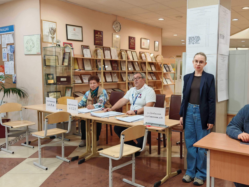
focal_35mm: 35
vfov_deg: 40.7
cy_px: 92
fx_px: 252
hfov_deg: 52.0
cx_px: 158
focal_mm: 6.67
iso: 800
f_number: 1.9
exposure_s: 1/50
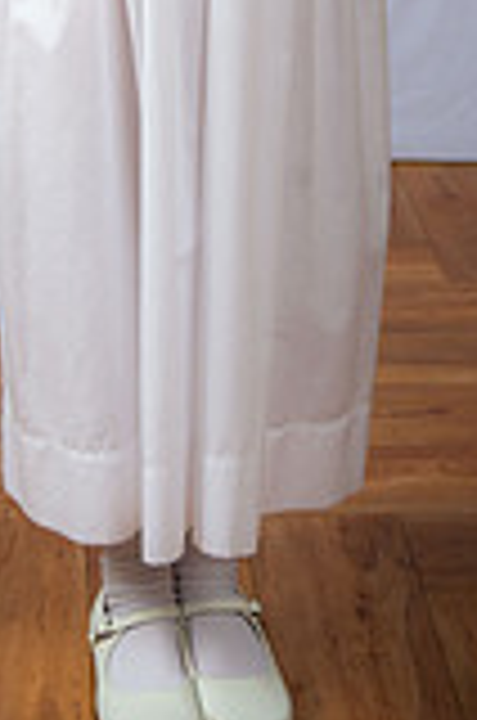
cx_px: 164
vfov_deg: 14.7
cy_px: -158
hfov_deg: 10.1
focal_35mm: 135
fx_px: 2695
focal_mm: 48
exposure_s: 1/200
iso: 250
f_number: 6.3
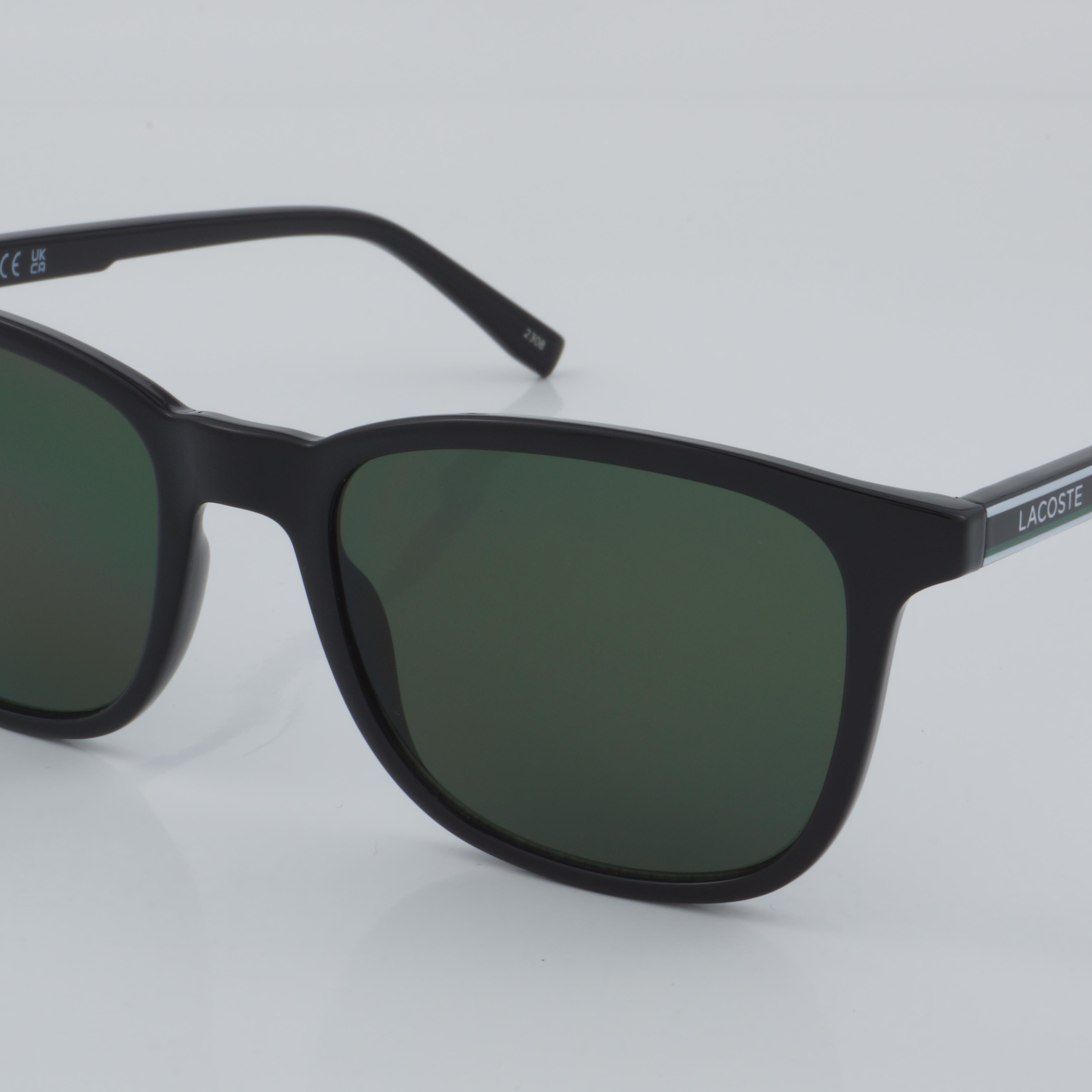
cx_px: 547
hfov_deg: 18.1
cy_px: 545
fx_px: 3426
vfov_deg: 18.1
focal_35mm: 96
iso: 100
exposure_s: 1/4
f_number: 32
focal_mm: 50
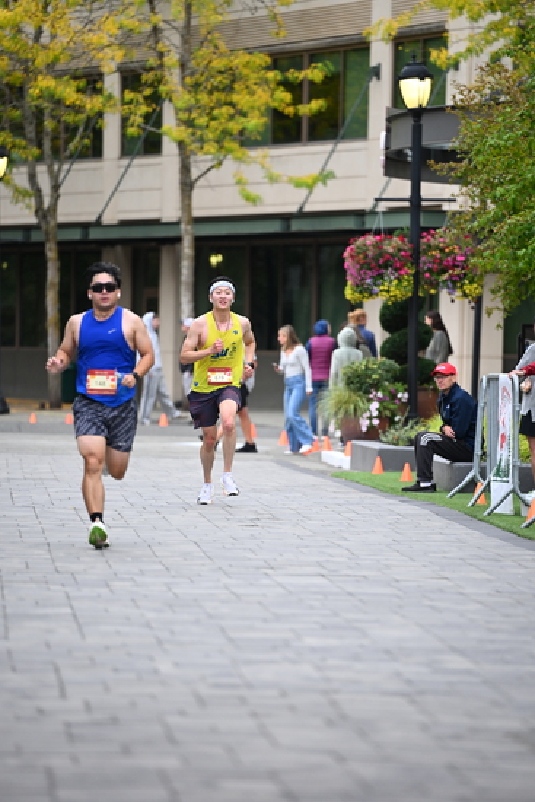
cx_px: 268
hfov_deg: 6.9
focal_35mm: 200
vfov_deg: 10.3
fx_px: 4455
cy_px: 401
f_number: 2.8
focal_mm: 200
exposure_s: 1/1600
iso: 1000
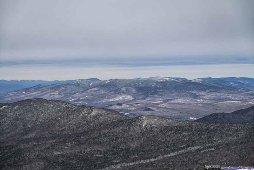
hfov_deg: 25.7
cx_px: 127
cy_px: 85
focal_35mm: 79
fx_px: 558
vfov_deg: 17.3
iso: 100
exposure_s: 1/1600
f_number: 5.6
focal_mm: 79
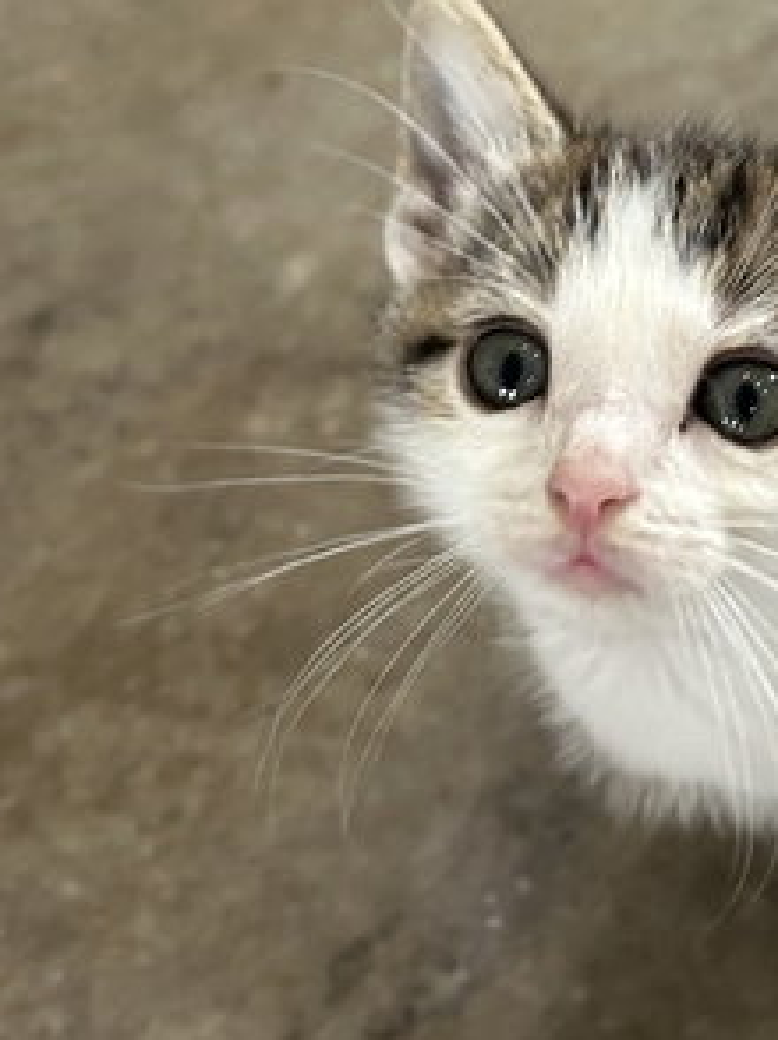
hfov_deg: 24.3
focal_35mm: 59
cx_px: 658
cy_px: 214
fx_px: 1771
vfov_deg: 31.9
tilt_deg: -52.9
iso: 160
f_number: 1.5
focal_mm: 5.7
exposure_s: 1/60
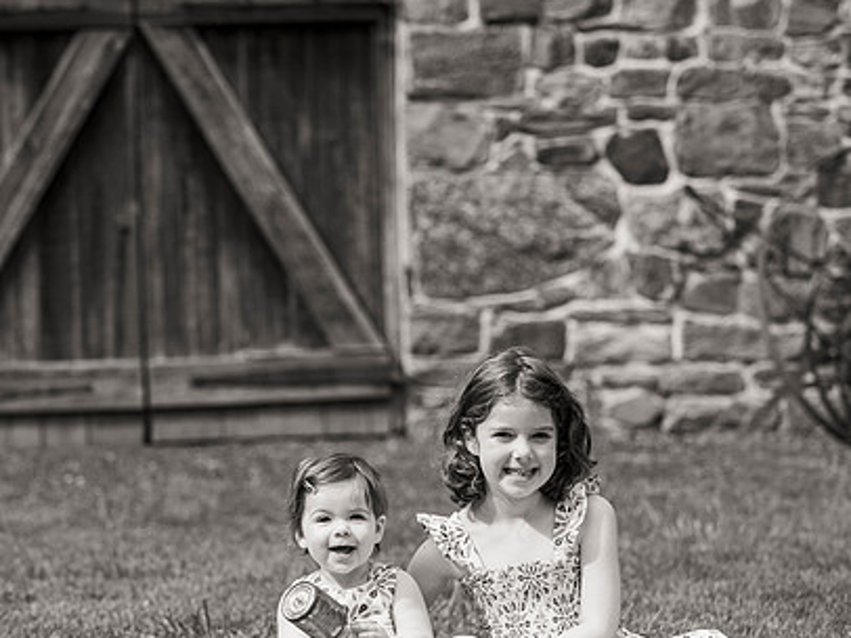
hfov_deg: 13.9
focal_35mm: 142
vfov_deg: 10.4
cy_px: 400
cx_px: 451
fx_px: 3489
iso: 400
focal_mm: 98
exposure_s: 1/2500
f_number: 4
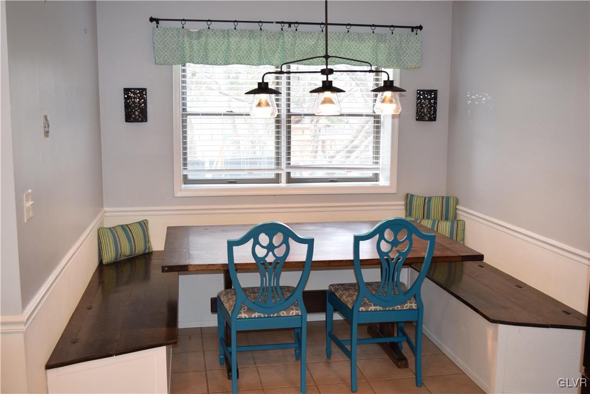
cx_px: 295
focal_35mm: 38
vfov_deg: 35.5
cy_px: 197
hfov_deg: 51.3
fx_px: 615
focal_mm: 25
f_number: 4.5
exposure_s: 1/80
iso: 800
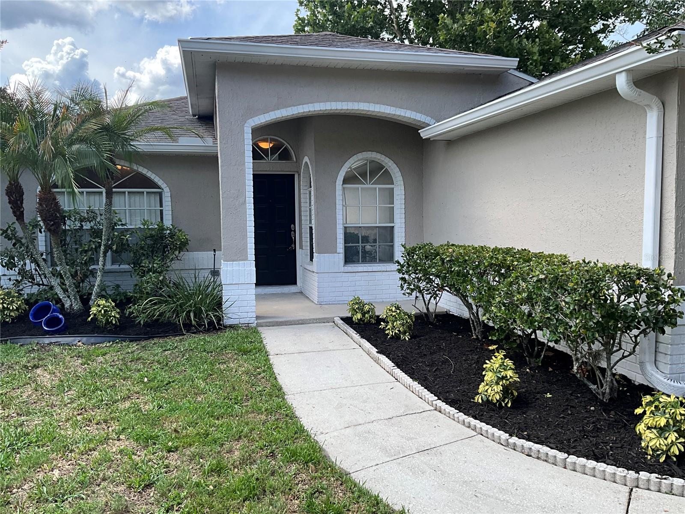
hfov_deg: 61.7
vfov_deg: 48.2
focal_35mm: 29
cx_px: 342
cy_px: 257
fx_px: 574
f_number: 1.8
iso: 25
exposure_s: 1/580
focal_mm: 3
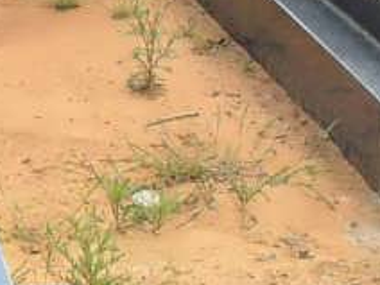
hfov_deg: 12.0
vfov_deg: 9.4
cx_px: -283
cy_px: -165
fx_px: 1680
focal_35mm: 153
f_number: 3.5
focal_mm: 4.9
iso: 100
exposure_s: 1/250
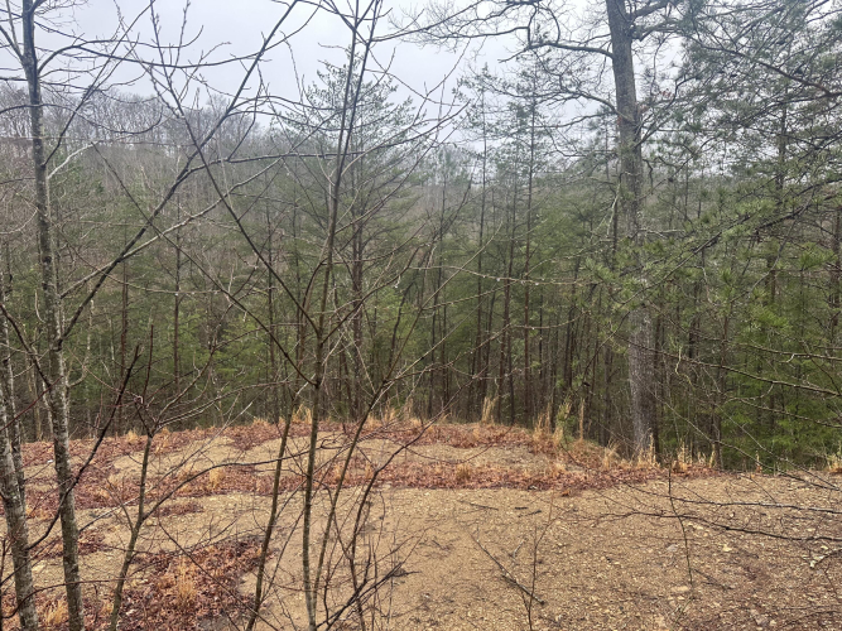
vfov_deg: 56.8
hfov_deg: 71.6
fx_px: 584
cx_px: 421
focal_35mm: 24
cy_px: 316
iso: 80
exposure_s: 1/442
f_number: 1.78
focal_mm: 6.86
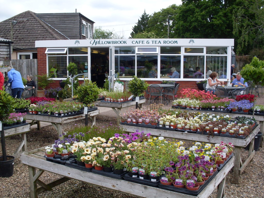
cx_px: 132
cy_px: 99
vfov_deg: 37.7
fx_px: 290
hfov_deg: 49.0
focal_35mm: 38
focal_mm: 6.3
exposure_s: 1/125
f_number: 8.4
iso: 80
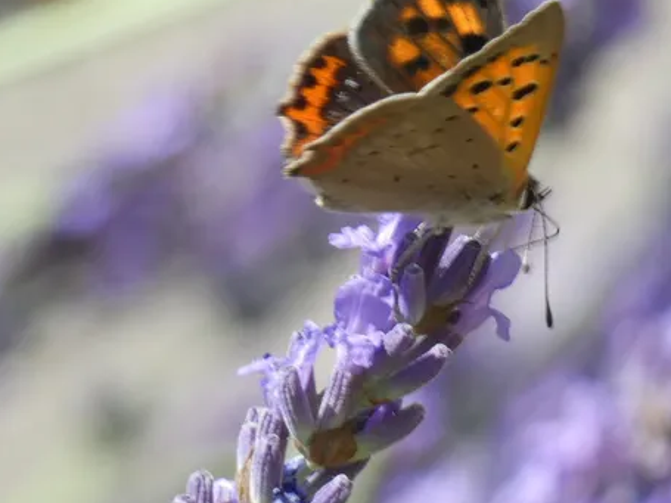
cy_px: 174
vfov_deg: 3.0
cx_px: 469
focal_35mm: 492
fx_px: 9534
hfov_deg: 4.0
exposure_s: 1/125
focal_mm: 62.7
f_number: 5.6
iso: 80
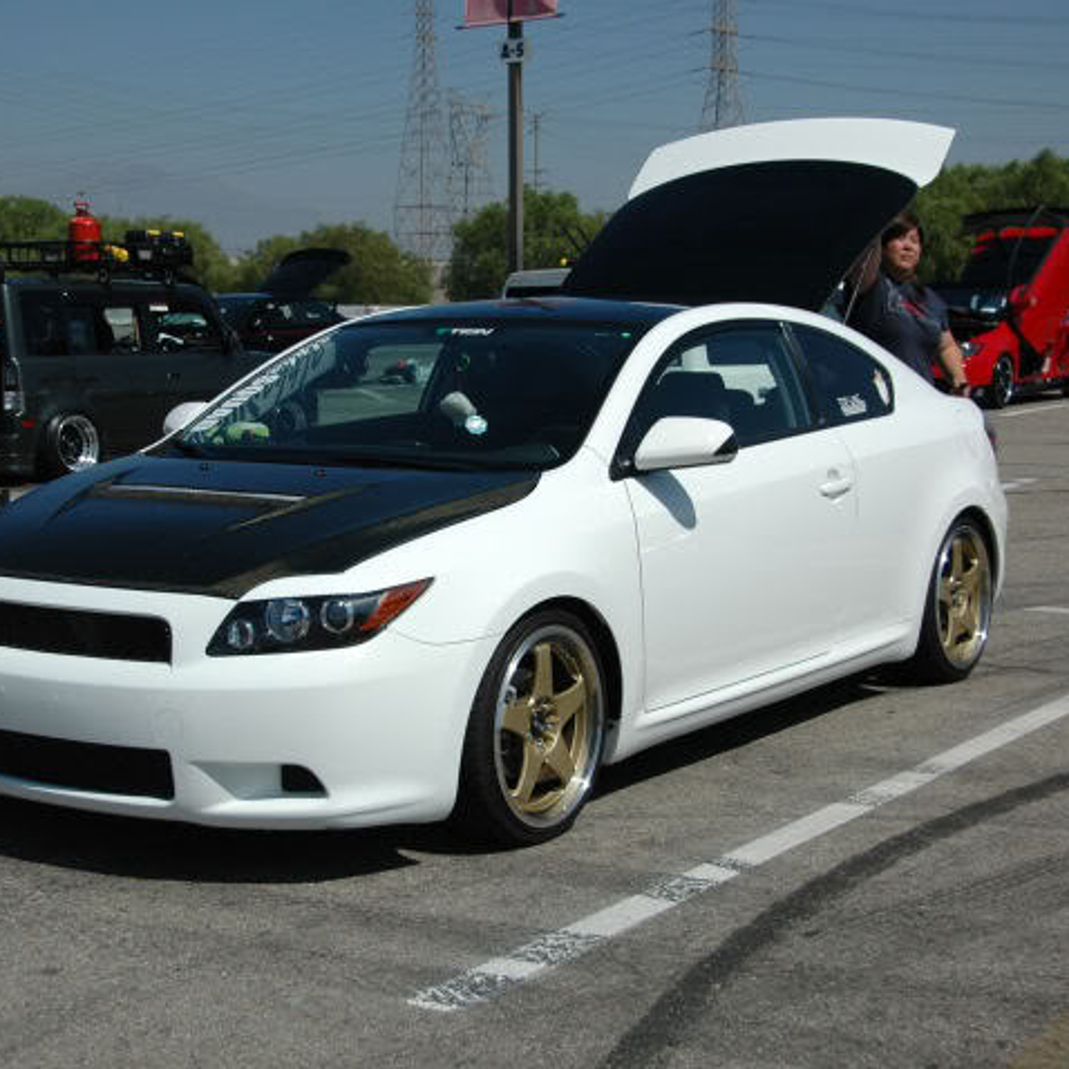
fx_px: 2084
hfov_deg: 28.7
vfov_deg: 28.8
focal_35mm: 60
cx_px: 436
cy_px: 534
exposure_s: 1/2500
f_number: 4.5
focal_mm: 31
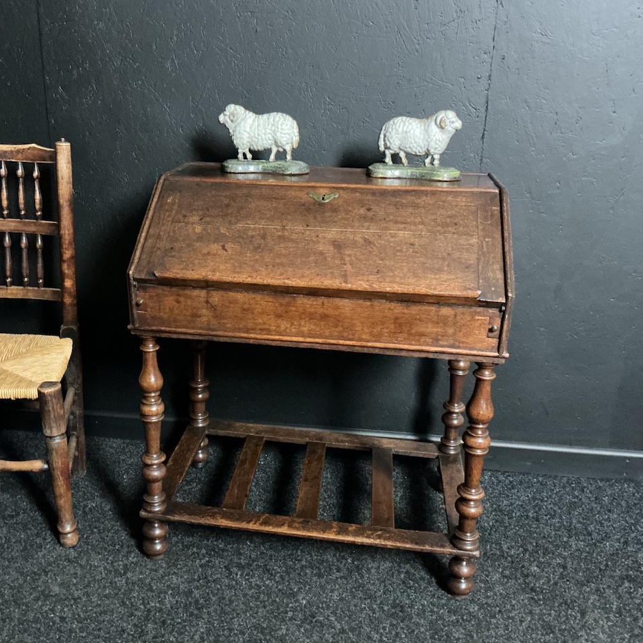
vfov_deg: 47.2
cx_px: 256
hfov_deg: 46.9
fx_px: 736
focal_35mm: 35
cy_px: 320
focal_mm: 3
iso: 500
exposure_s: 1/20
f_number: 1.8
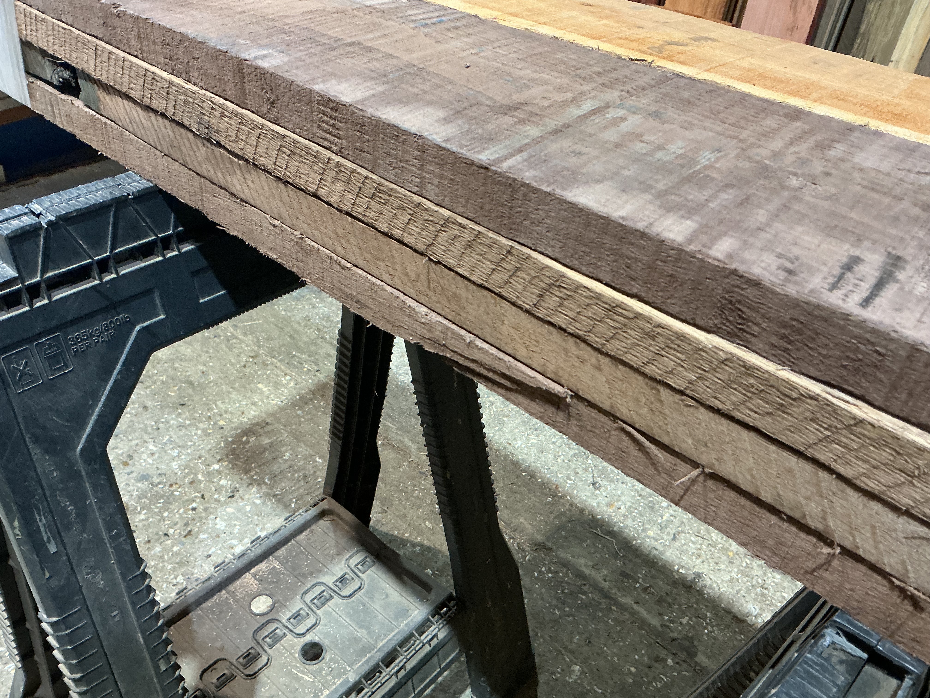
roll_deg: -3.9
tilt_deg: -36.9
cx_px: 465
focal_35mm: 29
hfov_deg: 61.7
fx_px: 779
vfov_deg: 48.2
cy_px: 349
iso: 200
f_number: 1.8
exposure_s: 1/60
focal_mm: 3
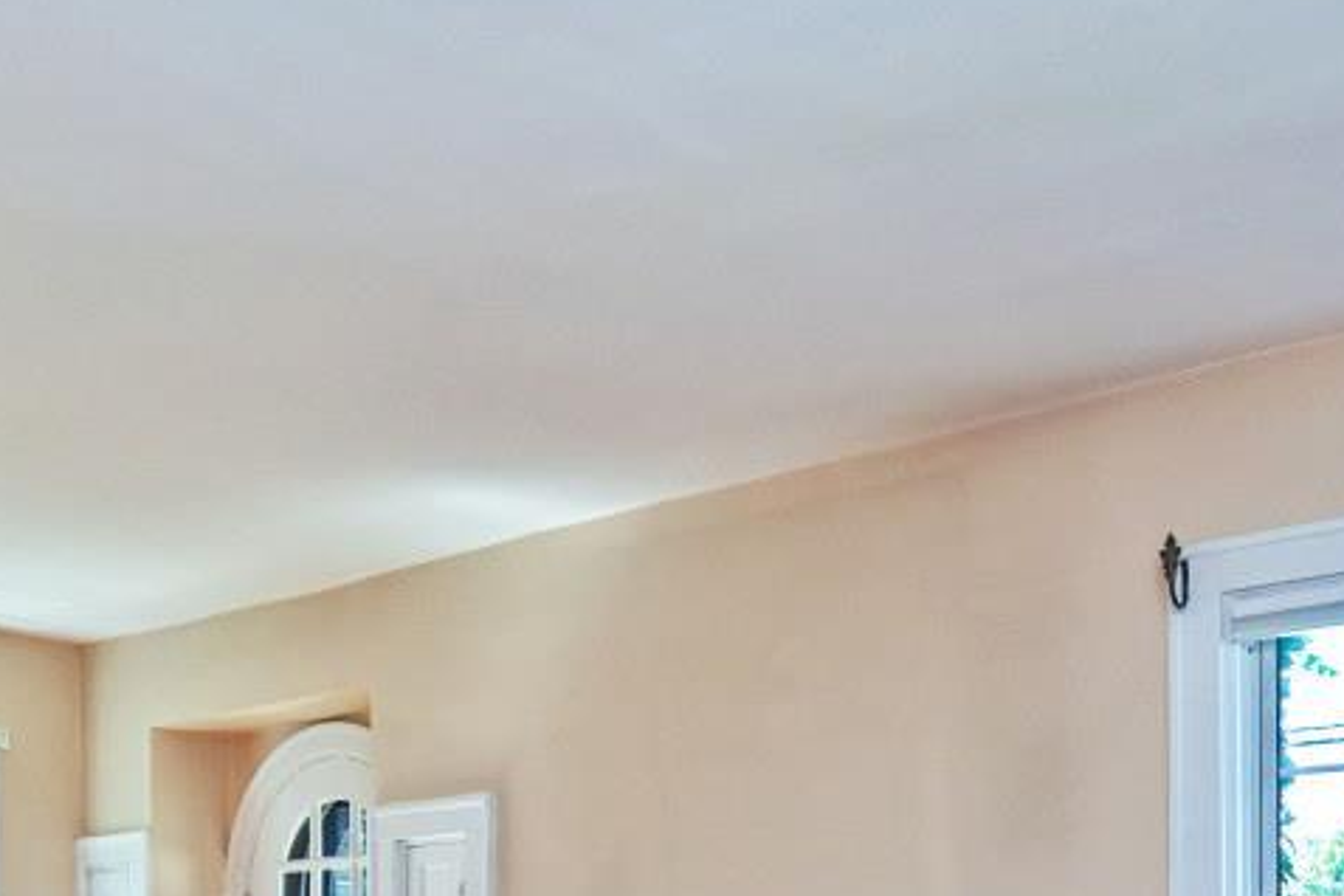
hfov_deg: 44.4
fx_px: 1643
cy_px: 986
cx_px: 564
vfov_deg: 27.8
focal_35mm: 44
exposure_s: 1/100
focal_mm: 14
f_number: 5
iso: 200
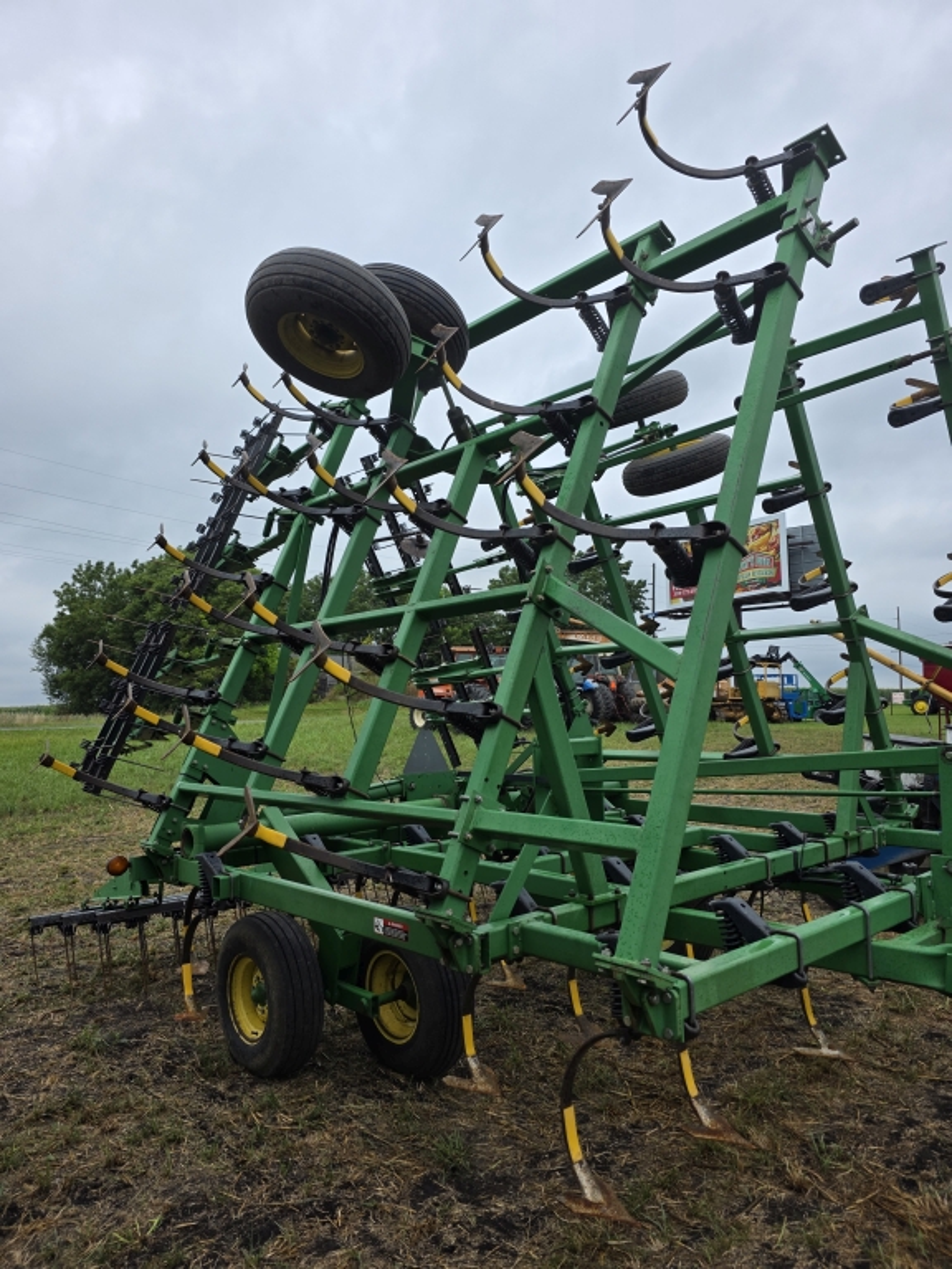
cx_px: 476
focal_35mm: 23
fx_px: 843
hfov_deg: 58.9
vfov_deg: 73.9
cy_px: 634
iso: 80
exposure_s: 1/1369
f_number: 1.7
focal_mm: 6.3
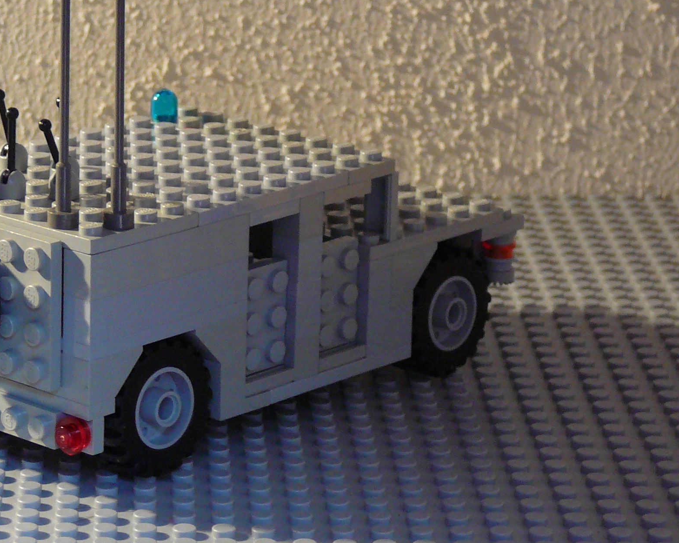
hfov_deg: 12.6
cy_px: 218
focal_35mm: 152
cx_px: 162
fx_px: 3054
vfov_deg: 10.2
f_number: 3.9
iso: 200
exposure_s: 1/8
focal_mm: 14.1
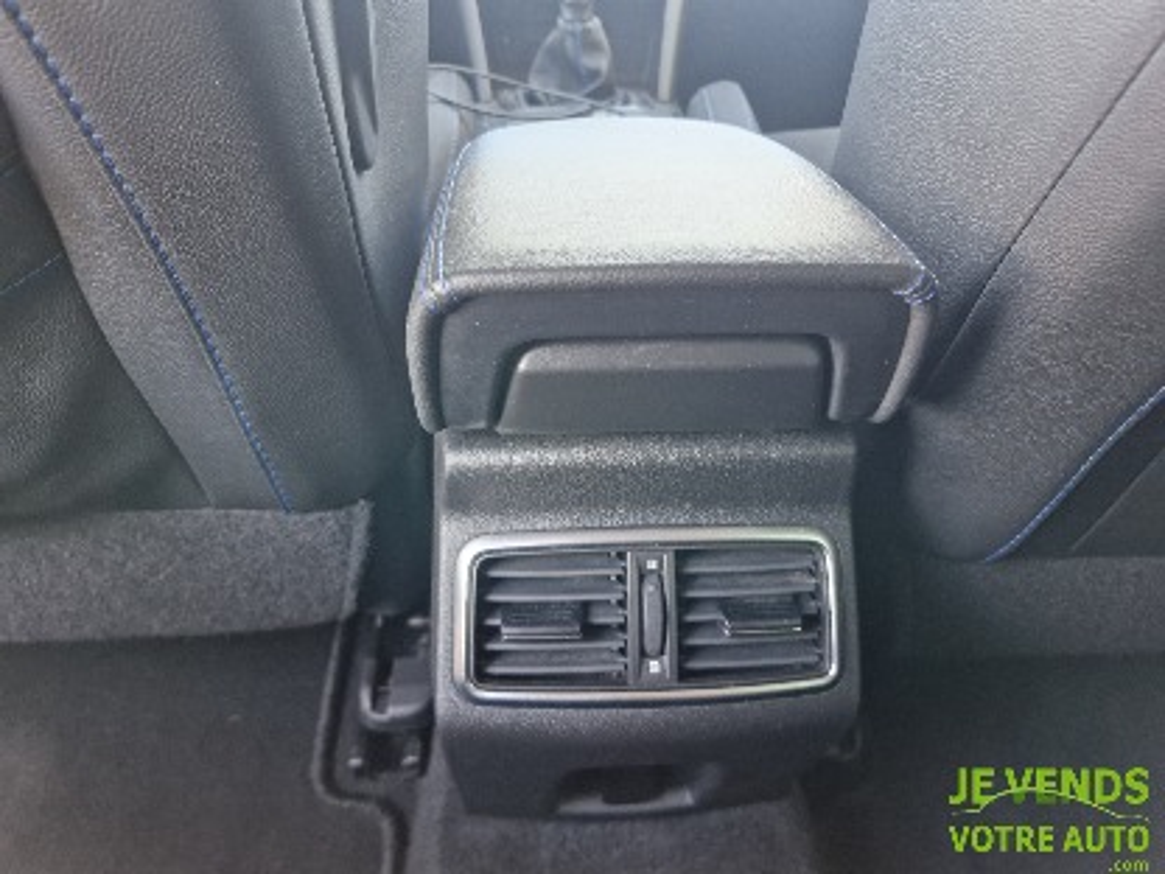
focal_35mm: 23
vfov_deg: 58.9
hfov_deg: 73.9
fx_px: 774
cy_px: 437
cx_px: 582
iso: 500
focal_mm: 5.54
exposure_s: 1/100
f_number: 1.8
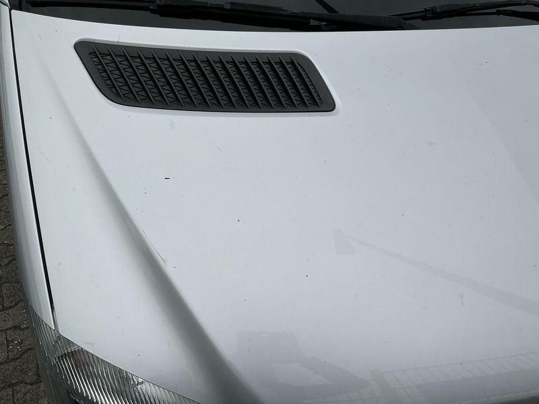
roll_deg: -7.0
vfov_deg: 49.7
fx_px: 436
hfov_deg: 63.4
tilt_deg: -39.4
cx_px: 270
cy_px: 202
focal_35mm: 28
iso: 25
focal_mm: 3
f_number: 1.8
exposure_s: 1/1168
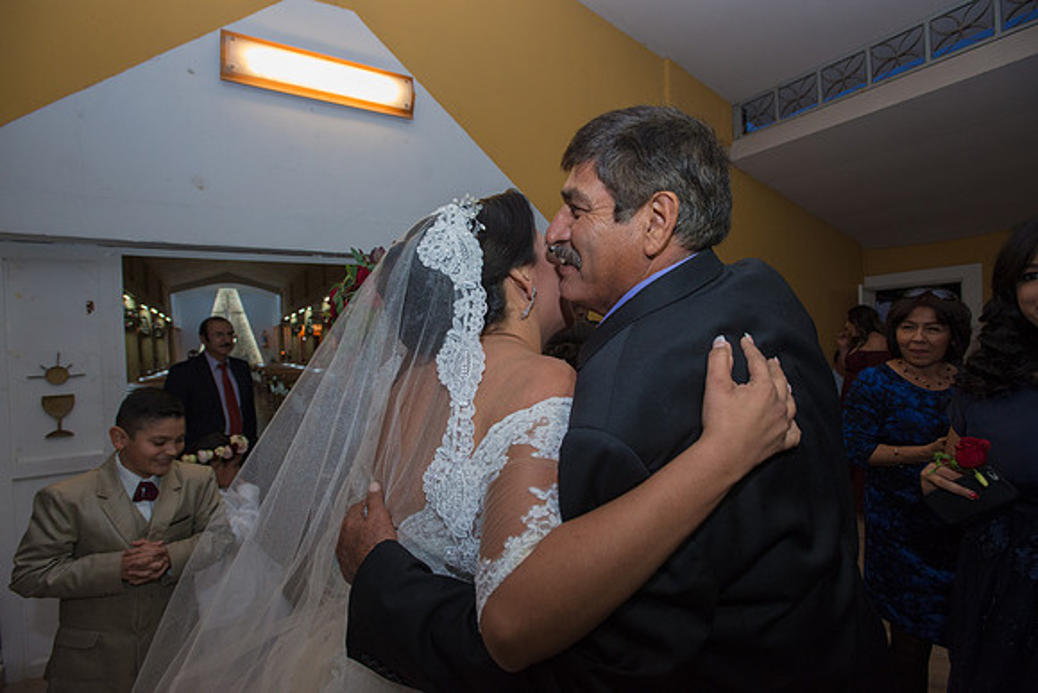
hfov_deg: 93.3
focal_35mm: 17
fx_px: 490
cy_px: 346
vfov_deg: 70.5
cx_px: 519
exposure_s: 1/100
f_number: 3.5
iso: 1600
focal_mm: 17
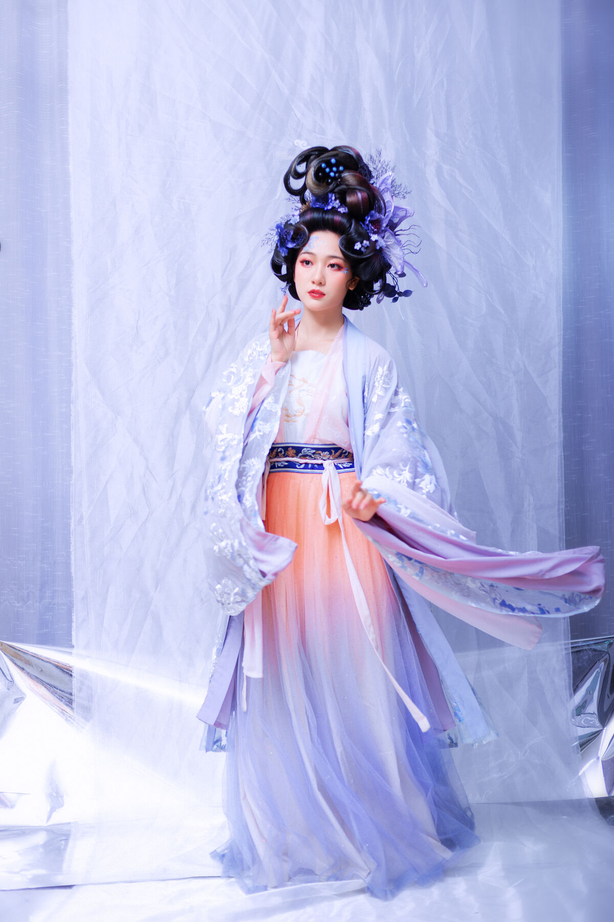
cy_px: 461
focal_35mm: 50
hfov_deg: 27.0
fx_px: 1279
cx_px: 307
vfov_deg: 39.6
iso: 100
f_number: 2
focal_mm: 50
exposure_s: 1/160
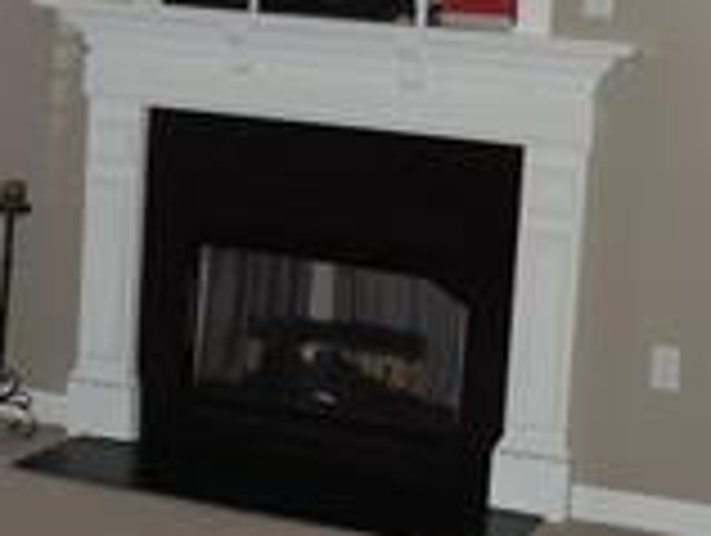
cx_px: 320
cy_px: 171
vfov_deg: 15.3
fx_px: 1995
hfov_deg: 20.2
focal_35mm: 97
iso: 125
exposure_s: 1/50
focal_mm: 4.3
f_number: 3
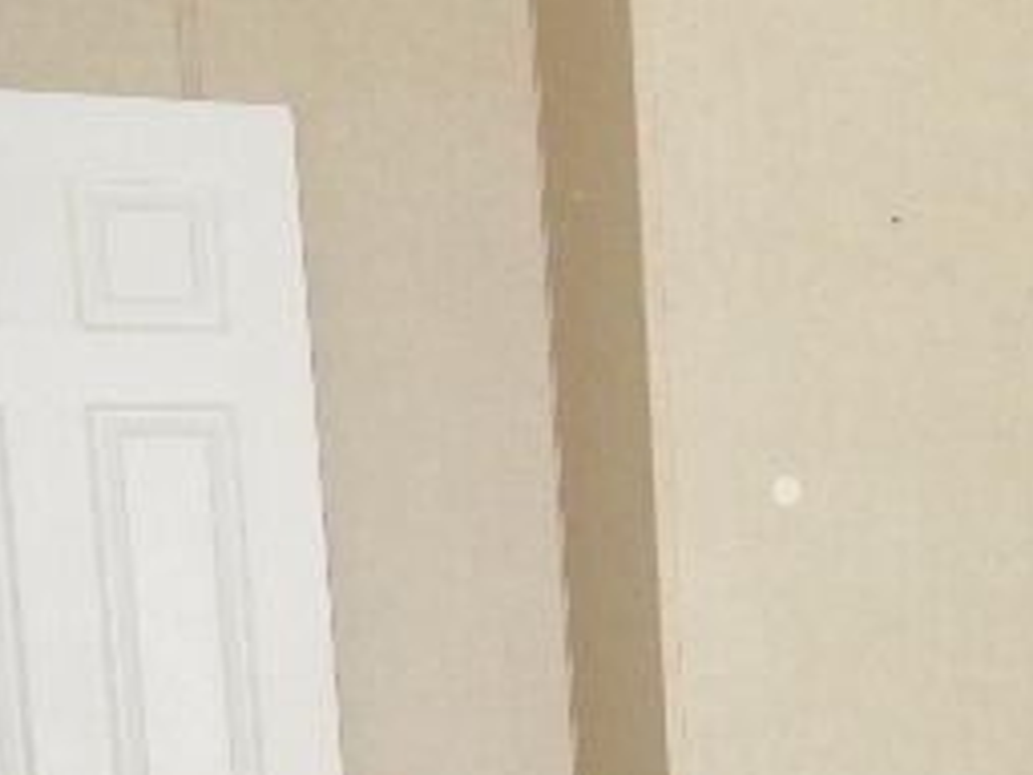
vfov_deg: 18.9
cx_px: 1118
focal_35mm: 75
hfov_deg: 24.4
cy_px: 836
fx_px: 2238
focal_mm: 5.4
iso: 500
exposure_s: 1/30
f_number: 4
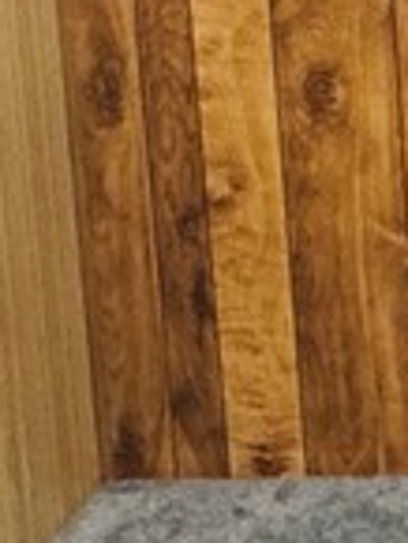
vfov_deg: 18.4
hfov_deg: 13.6
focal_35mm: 99
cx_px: 696
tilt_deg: -6.8
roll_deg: +2.6
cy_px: -165
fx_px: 1554
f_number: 2.2
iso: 800
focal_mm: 2.22
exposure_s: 1/60
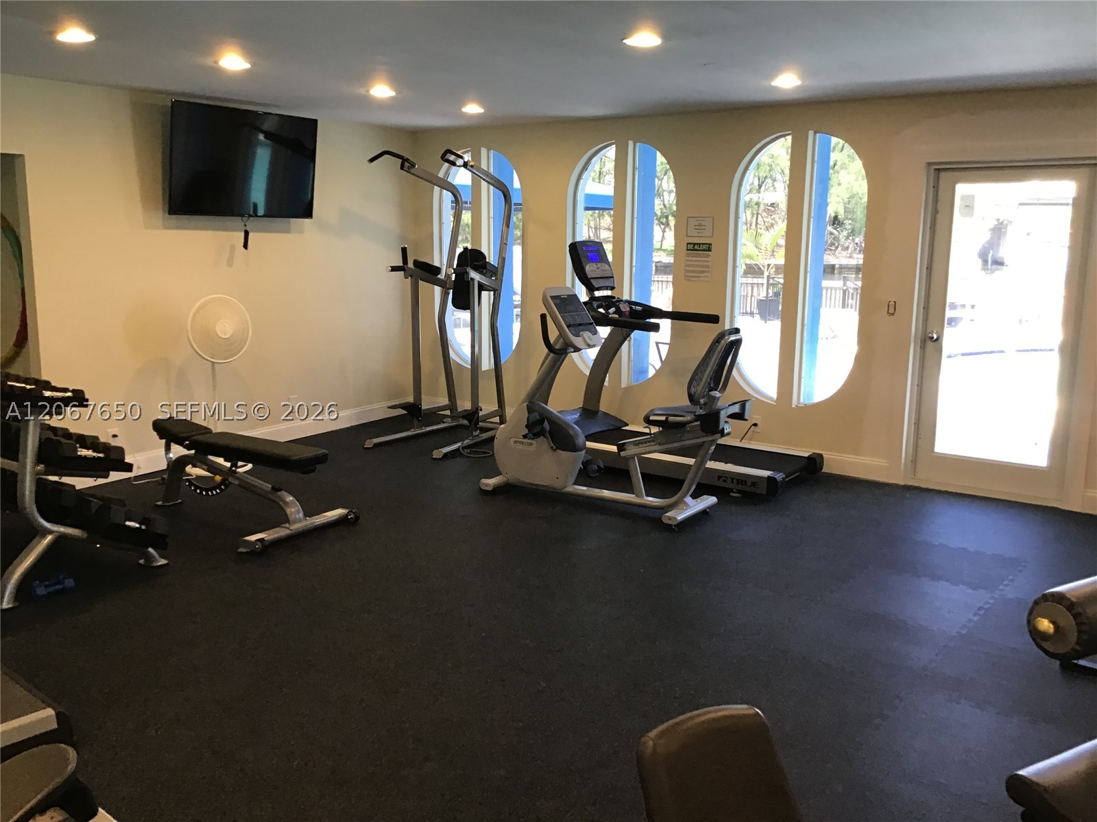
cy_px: 411
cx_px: 548
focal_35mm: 31
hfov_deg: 58.4
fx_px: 982
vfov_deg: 45.4
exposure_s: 1/30
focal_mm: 3.3
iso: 64
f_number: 2.4
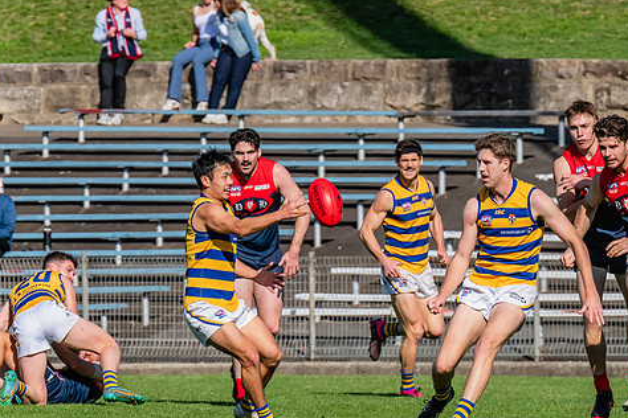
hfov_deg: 2.9
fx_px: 12367
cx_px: 514
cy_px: 310
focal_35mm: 709
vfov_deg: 1.9
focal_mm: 420
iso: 800
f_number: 11
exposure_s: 1/1600
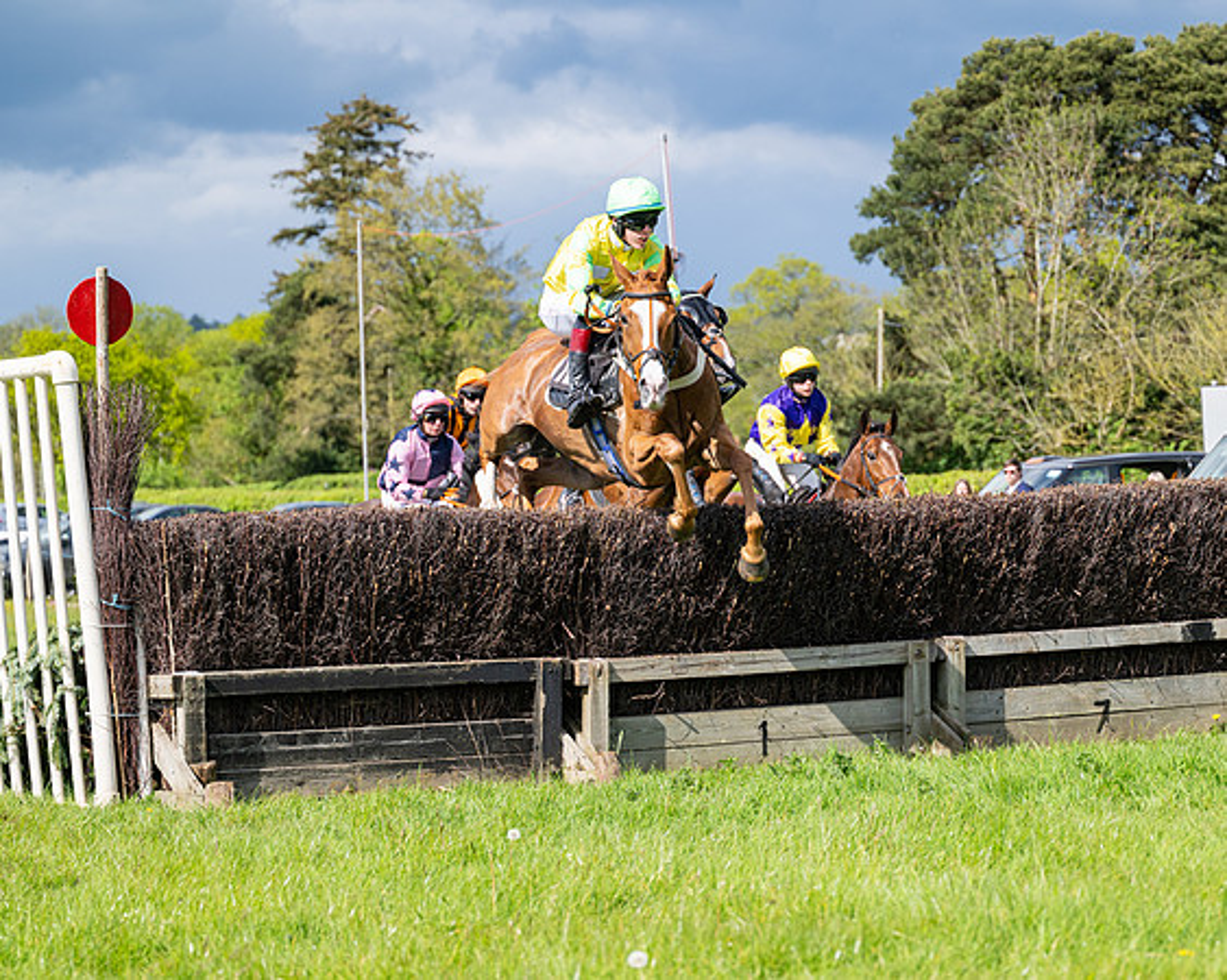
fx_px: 4006
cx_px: 614
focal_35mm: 110
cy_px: 490
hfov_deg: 17.4
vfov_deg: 14.0
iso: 200
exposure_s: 1/1600
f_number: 4
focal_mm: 98
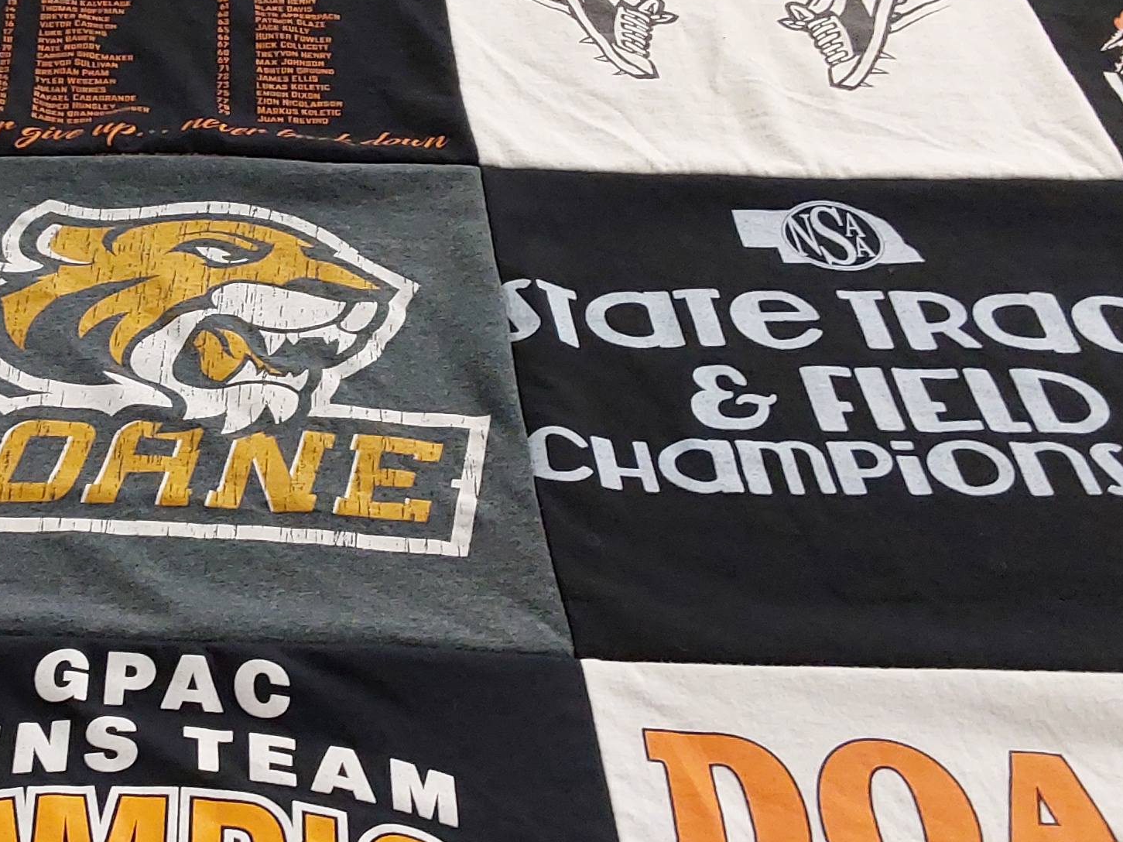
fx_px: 2044
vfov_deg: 23.2
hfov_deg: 29.6
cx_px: 142
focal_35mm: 63
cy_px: 330
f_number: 1.9
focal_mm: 2.91
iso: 125
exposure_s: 1/50
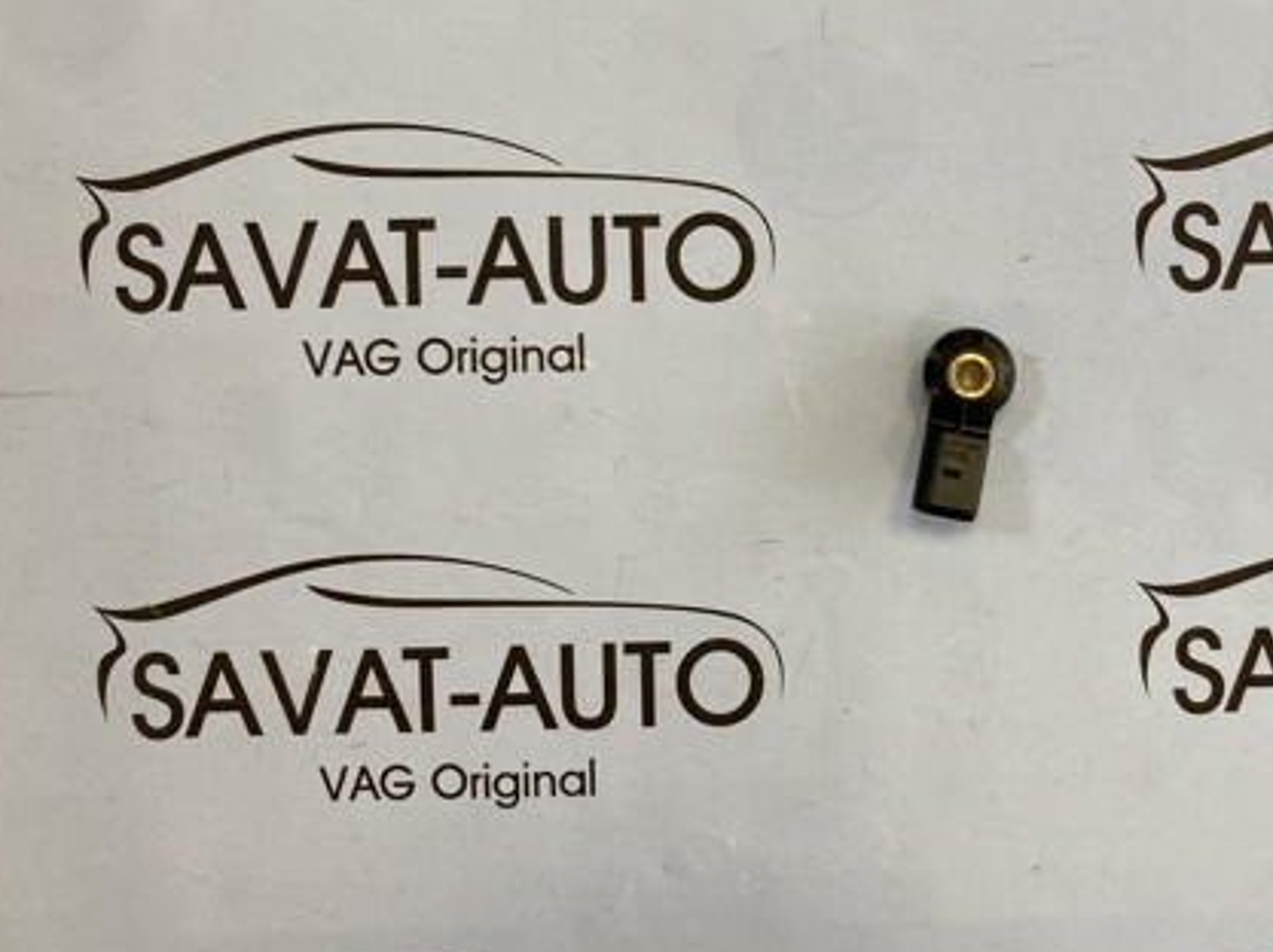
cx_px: 931
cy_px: 404
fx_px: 1580
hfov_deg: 42.7
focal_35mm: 43
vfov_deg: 33.5
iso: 50
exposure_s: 1/60
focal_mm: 3.99
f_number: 1.8
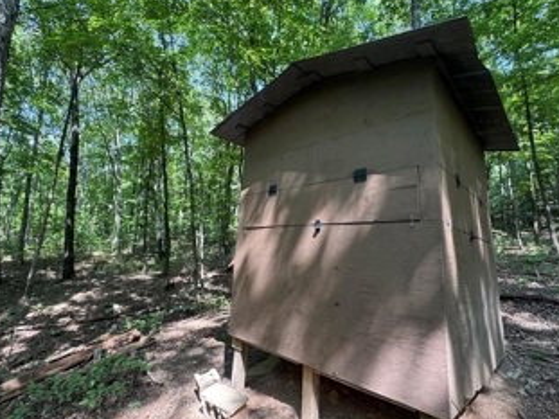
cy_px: 201
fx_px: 291
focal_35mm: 18
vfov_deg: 71.5
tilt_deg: +9.8
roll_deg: -4.9
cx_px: 252
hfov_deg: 87.5
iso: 80
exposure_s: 1/99
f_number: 2.2
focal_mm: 2.22
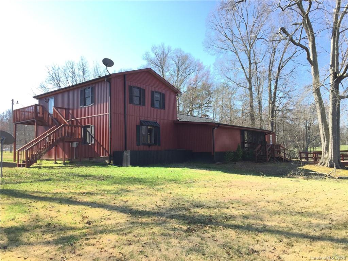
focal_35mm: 29
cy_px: 130
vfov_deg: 48.2
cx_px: 174
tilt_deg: +3.9
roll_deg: +0.7
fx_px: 292
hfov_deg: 61.7
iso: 32
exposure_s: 1/581
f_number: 2.2
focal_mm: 4.15
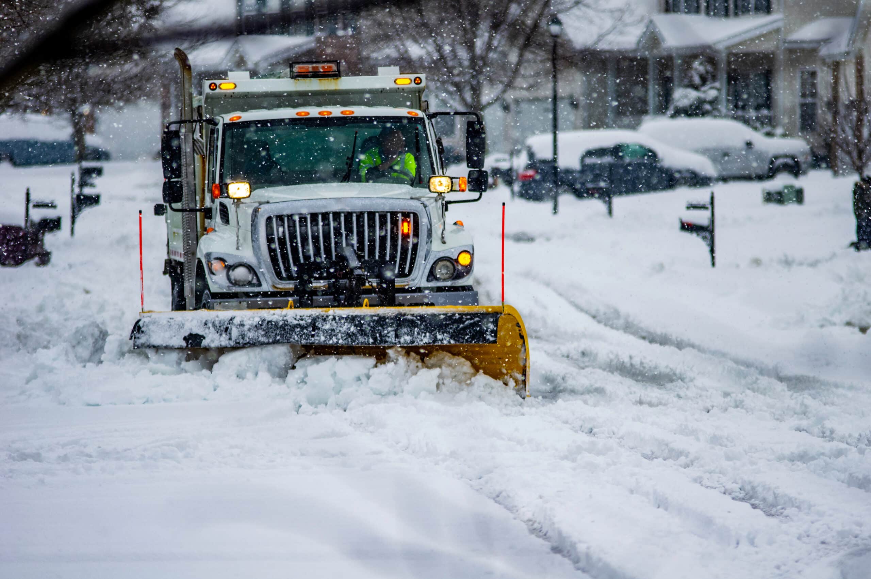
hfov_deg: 6.9
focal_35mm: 300
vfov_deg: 4.6
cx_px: 436
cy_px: 290
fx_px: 7249
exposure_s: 1/1600
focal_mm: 200
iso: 200
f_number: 2.8
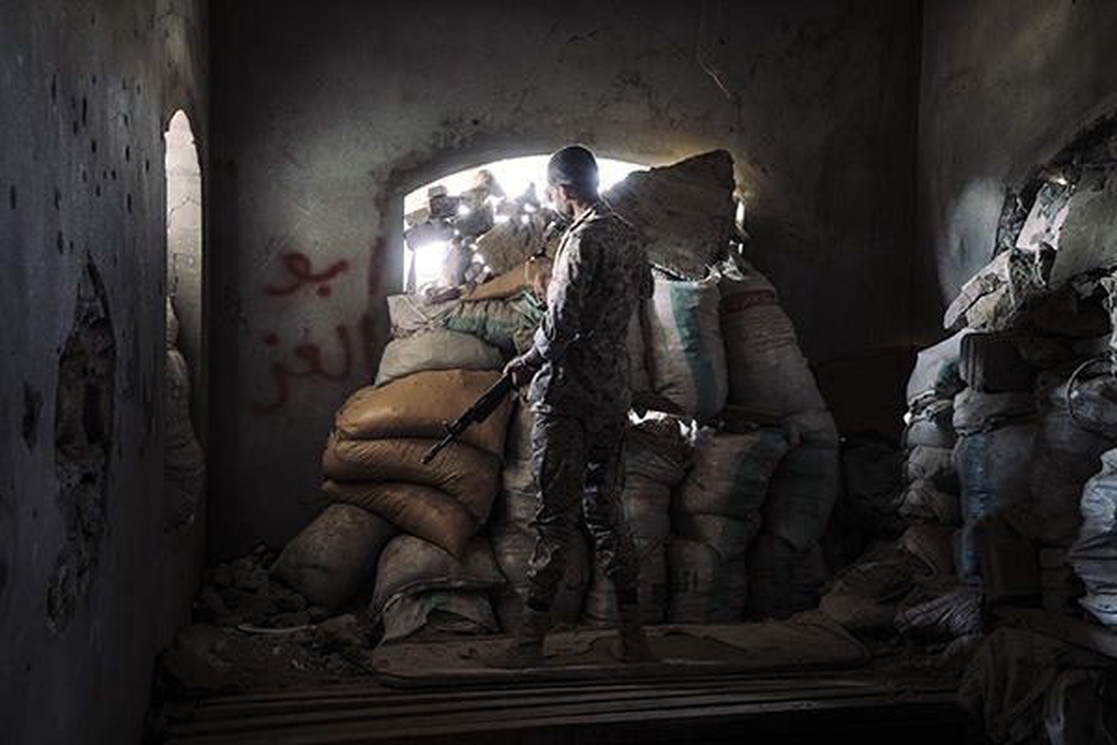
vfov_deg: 29.2
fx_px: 1427
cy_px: 372
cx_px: 558
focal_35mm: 46
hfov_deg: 42.7
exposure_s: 1/40
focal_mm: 46
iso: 1600
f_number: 4
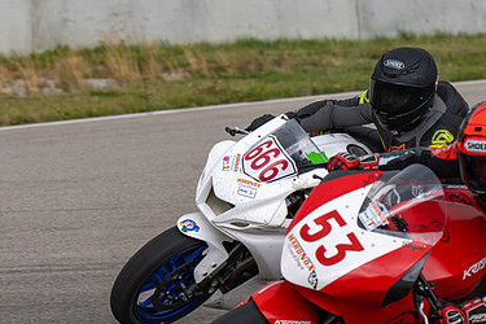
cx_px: 271
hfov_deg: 5.9
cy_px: 252
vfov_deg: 3.9
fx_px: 4711
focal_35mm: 349
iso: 640
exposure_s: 1/1250
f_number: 6.3
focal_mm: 180
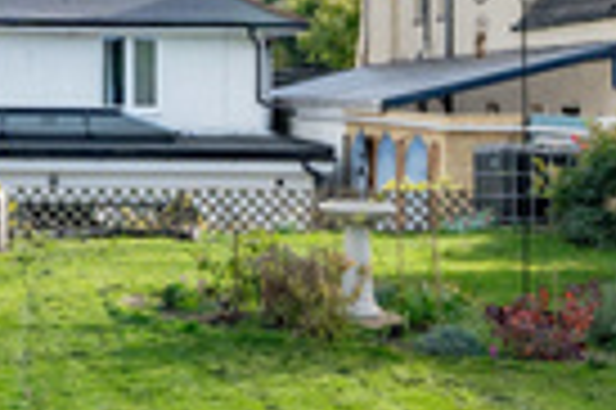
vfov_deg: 17.7
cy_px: 176
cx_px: -9
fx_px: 1316
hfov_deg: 25.0
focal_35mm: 77
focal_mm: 16
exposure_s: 1/640
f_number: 9
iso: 400
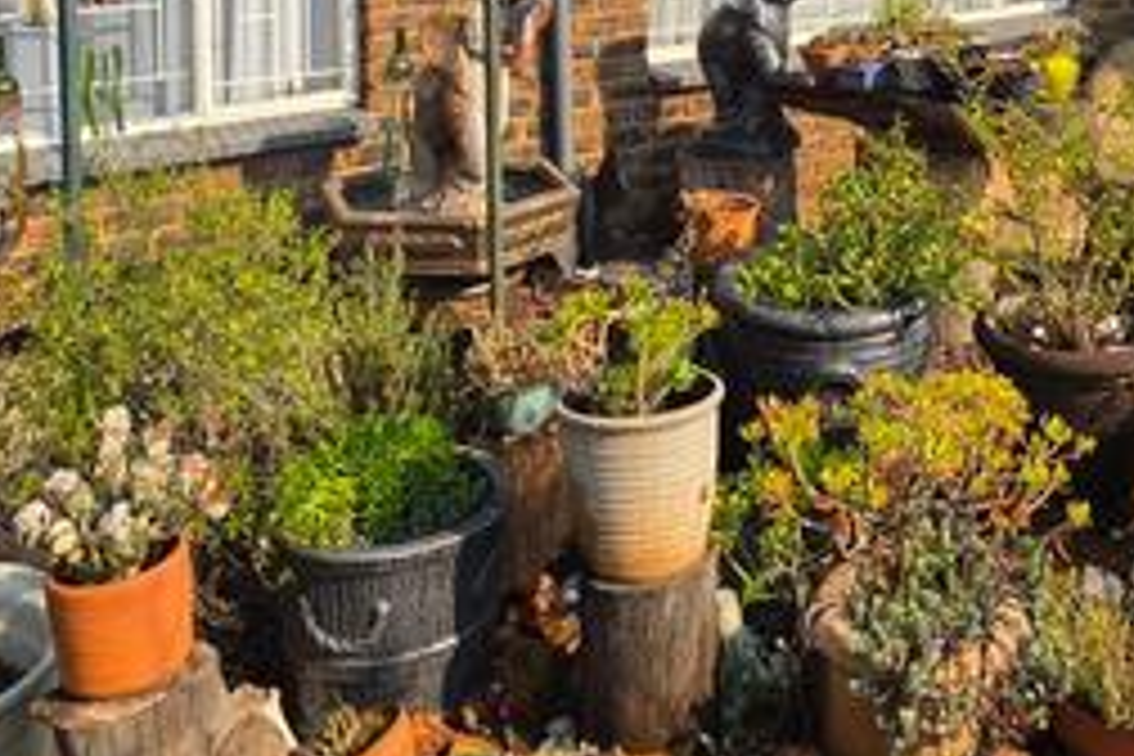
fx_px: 1354
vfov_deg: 27.9
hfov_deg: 44.3
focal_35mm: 43
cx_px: 814
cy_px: -117
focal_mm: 2.2
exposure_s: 1/1073
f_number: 1.9
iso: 32
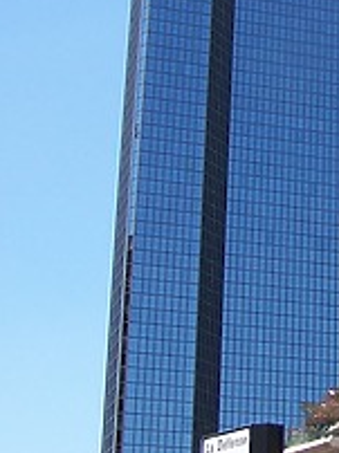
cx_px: 503
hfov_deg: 12.5
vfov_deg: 17.3
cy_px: 101
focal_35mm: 113
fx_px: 1479
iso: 80
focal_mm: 6.3
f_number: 2.8
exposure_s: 1/1000
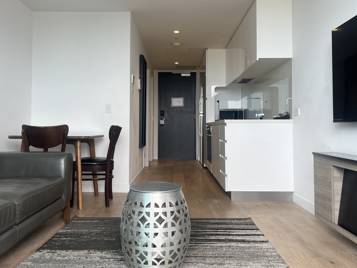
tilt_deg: +0.7
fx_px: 320
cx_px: 171
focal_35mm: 31
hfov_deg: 58.3
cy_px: 115
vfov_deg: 45.3
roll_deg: -0.3
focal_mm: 5.1
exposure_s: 1/111
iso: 32
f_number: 1.6
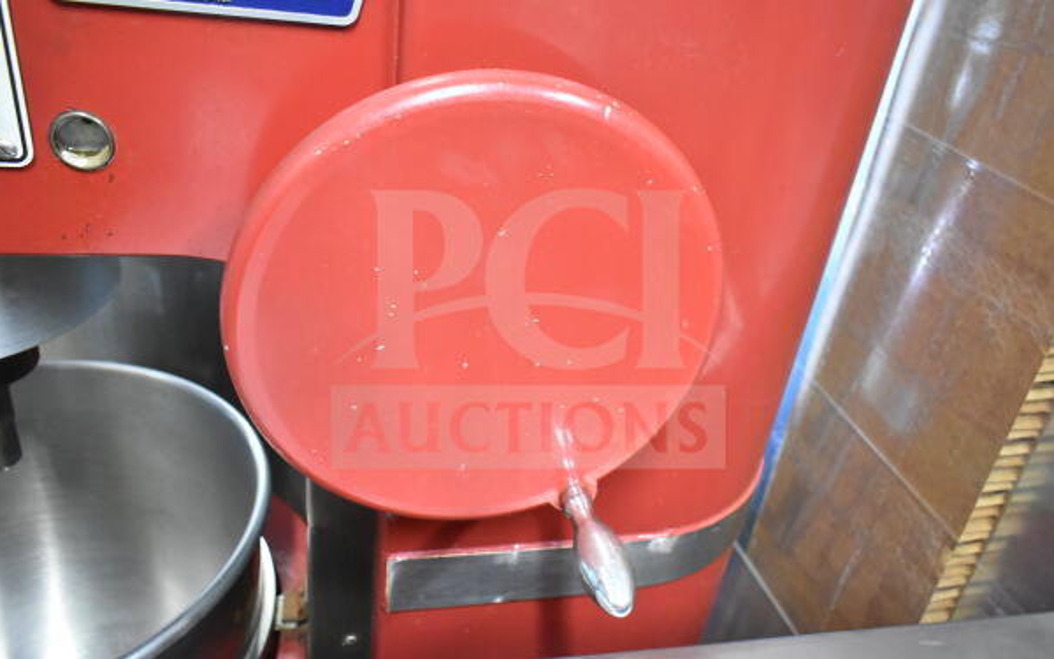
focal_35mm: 28
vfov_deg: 44.5
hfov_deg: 66.5
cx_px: 527
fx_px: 804
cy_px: 330
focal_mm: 18
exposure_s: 1/30
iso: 5000
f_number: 3.5
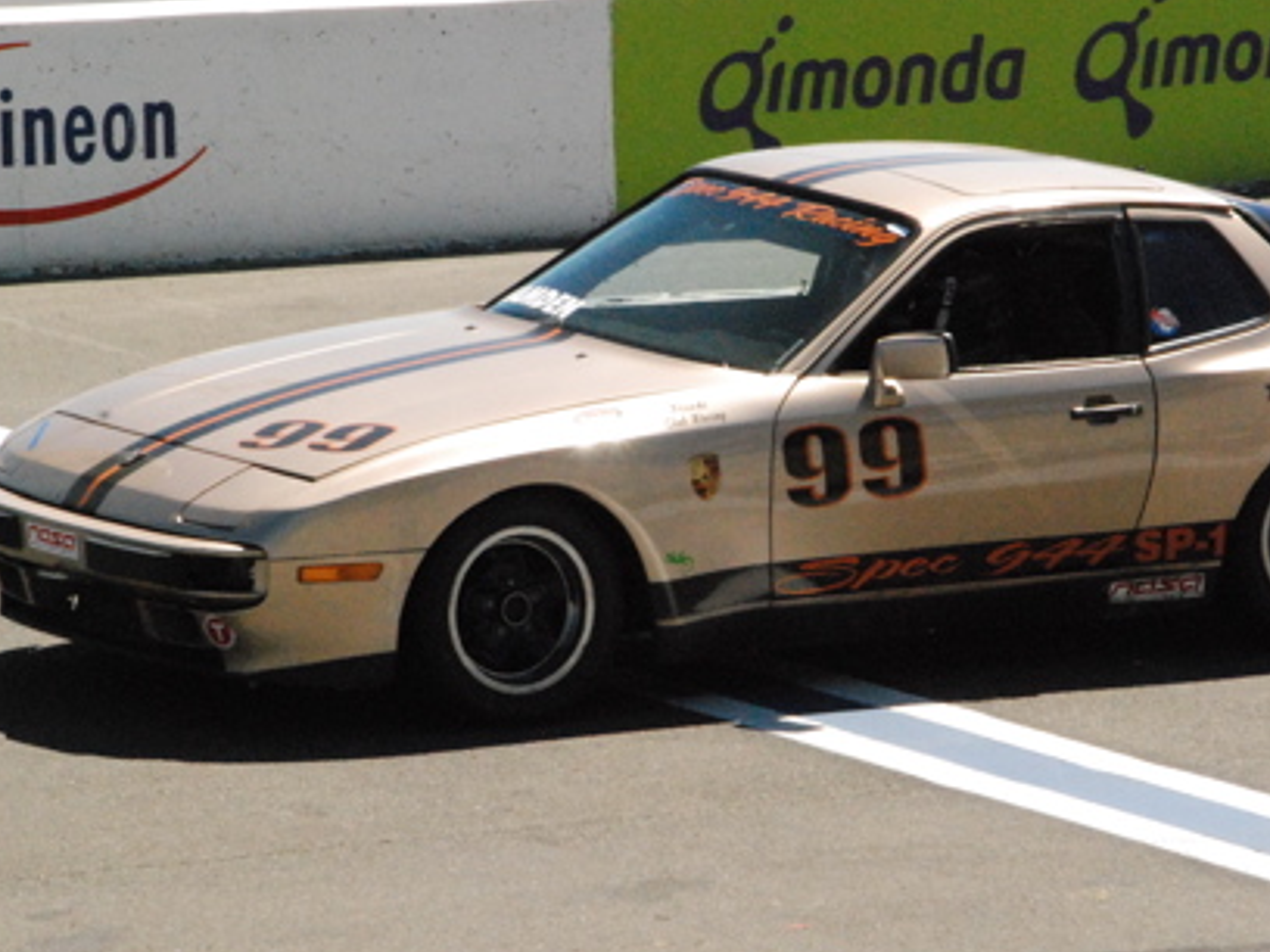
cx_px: 795
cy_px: 520
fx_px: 12437
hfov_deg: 5.8
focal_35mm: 339
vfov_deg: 4.4
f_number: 29
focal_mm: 150
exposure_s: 1/640
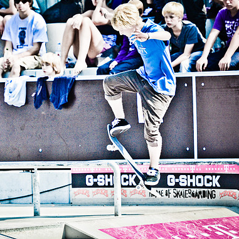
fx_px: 2570
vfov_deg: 5.3
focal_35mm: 329
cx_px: 65
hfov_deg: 5.3
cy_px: 119
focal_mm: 170
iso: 500
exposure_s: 1/4000
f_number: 2.8
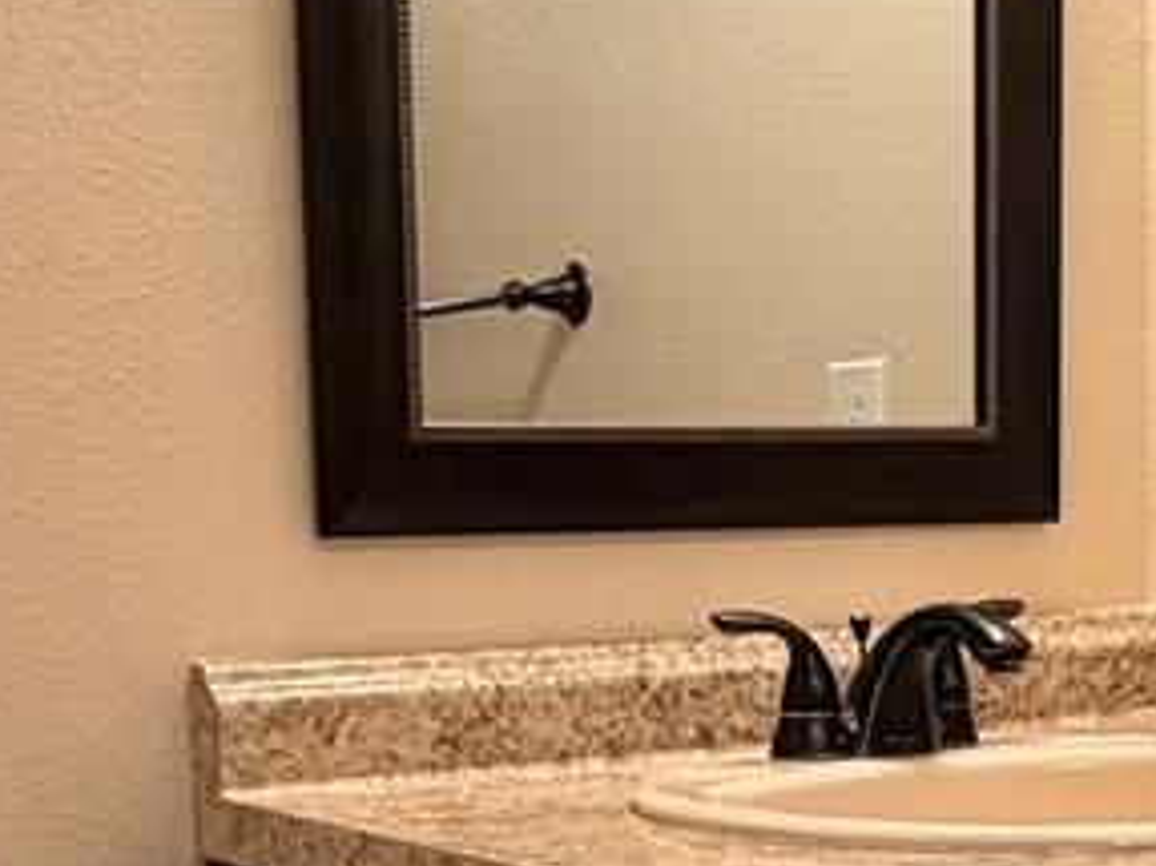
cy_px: 878
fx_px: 2604
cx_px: 785
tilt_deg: -9.2
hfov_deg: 24.9
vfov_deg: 18.4
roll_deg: +1.0
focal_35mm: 78
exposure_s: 1/120
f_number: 2.2
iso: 125
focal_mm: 2.22
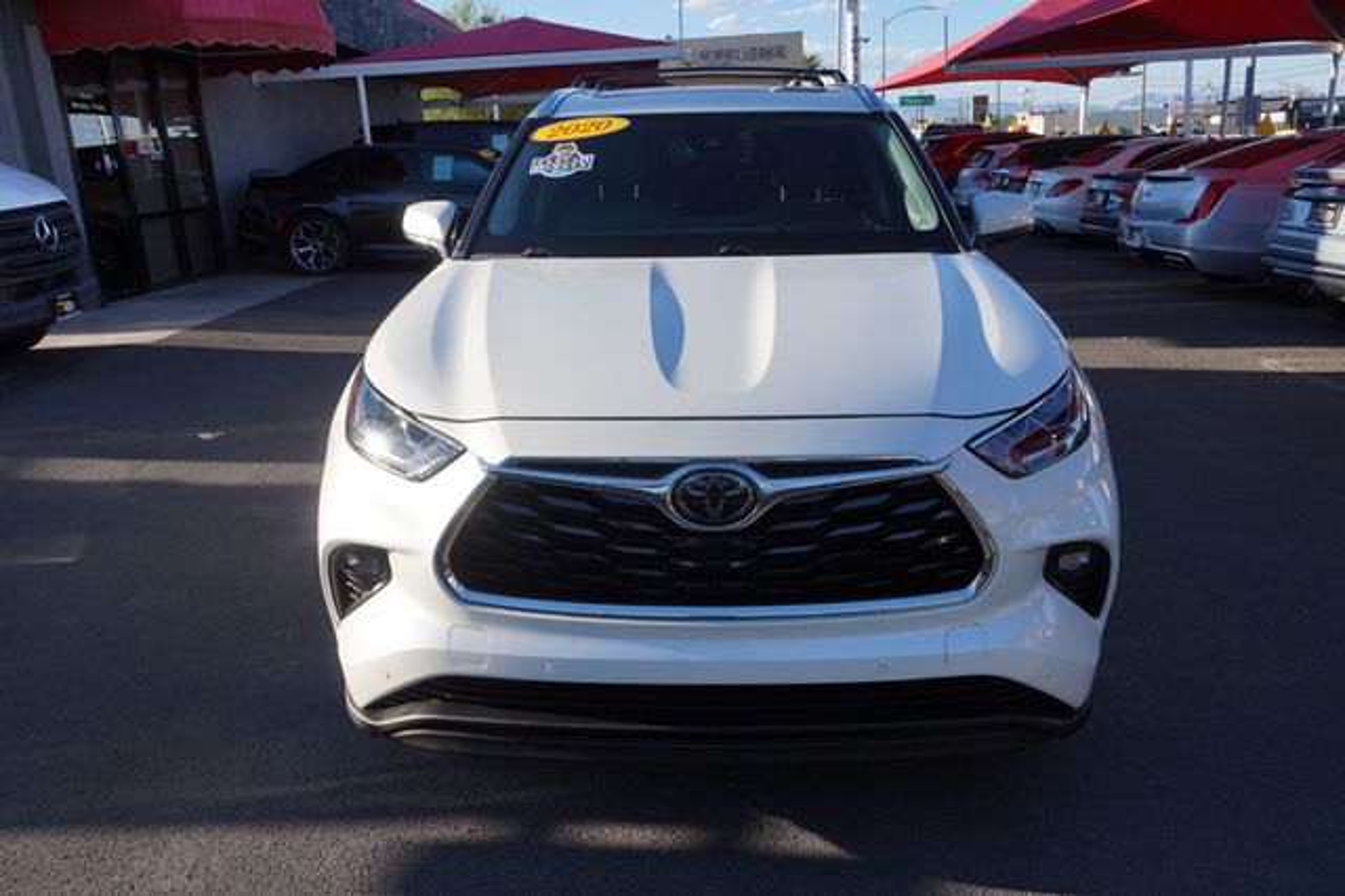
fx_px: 1064
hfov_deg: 64.6
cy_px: 448
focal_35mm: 28
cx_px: 672
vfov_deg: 45.6
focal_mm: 19
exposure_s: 1/125
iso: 100
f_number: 10
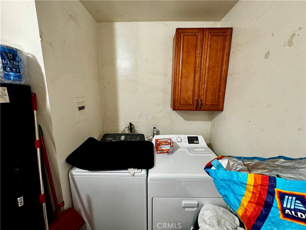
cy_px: 115
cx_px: 153
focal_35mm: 14
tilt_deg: -10.8
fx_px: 124
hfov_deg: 102.1
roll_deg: -0.7
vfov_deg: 85.7
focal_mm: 2.22
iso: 400
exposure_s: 1/60
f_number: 2.2
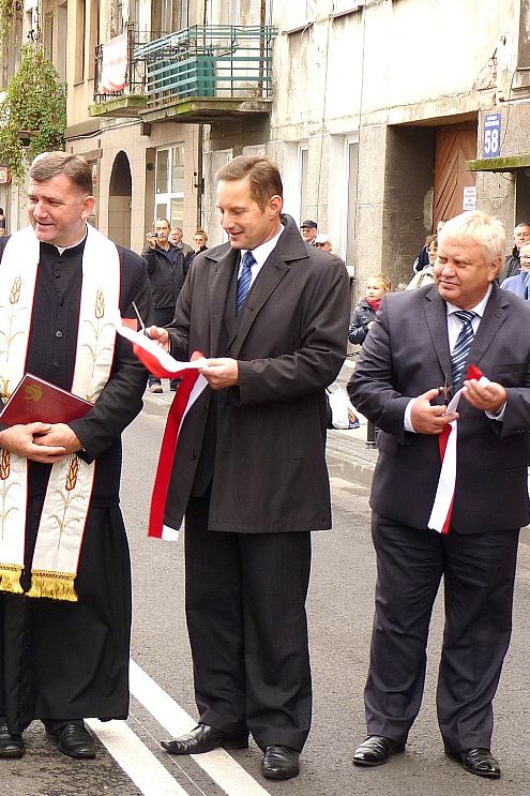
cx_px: 244
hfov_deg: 19.4
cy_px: 395
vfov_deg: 28.8
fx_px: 1546
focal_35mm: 70
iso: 80
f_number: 3.2
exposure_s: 1/60
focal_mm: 9
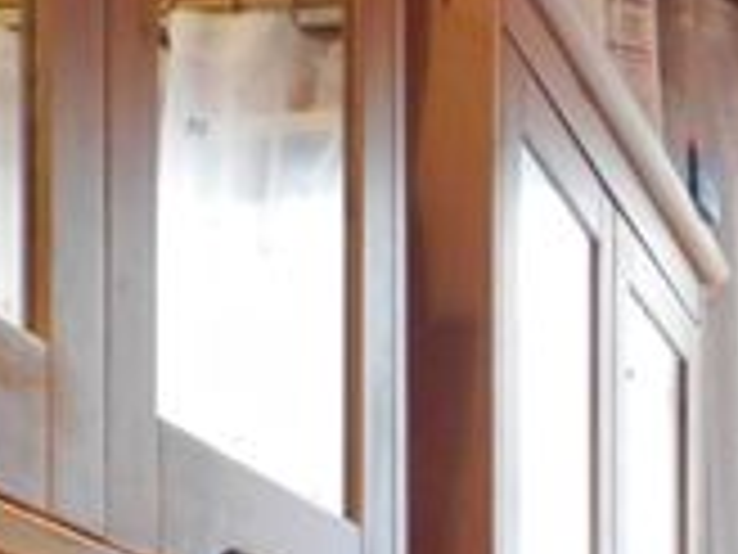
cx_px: 1087
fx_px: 2111
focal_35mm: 99
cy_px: 932
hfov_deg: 17.9
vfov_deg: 13.7
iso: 250
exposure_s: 1/30
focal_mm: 4
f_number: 3
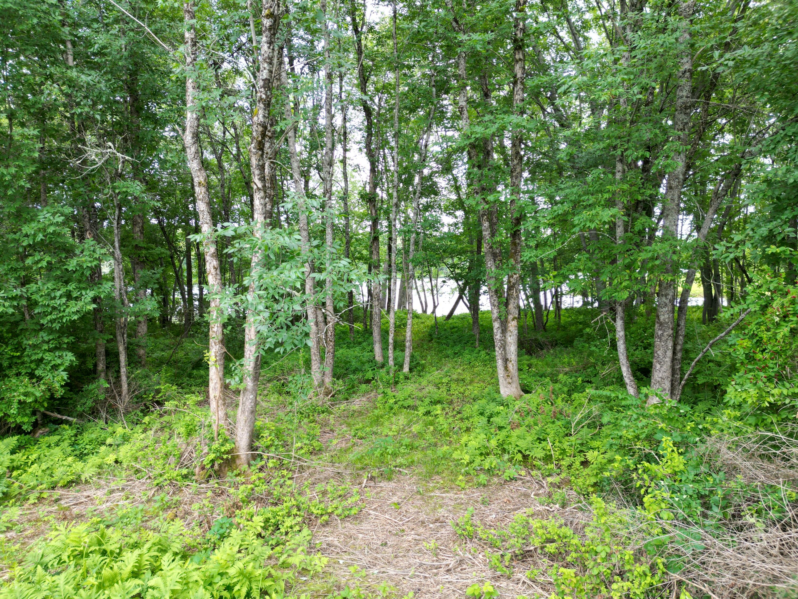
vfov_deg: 56.8
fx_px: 553
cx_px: 399
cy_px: 300
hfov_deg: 71.6
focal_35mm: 24
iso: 110
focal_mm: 6.72
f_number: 1.7
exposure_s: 1/200
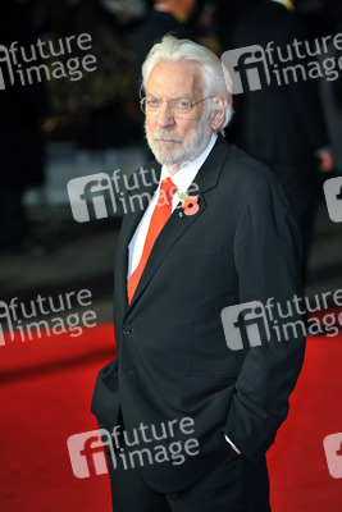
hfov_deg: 8.9
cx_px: 171
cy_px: 256
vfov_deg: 13.2
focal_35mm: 155
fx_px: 2207
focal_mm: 155
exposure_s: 1/250
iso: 1000
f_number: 4
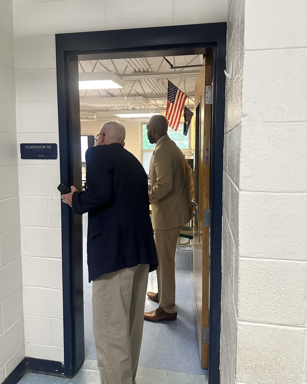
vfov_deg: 65.9
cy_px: 172
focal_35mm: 26
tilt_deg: -5.1
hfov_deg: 54.9
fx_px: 295
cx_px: 151
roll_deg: +1.0
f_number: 1.78
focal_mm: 6.86
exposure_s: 1/60
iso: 320
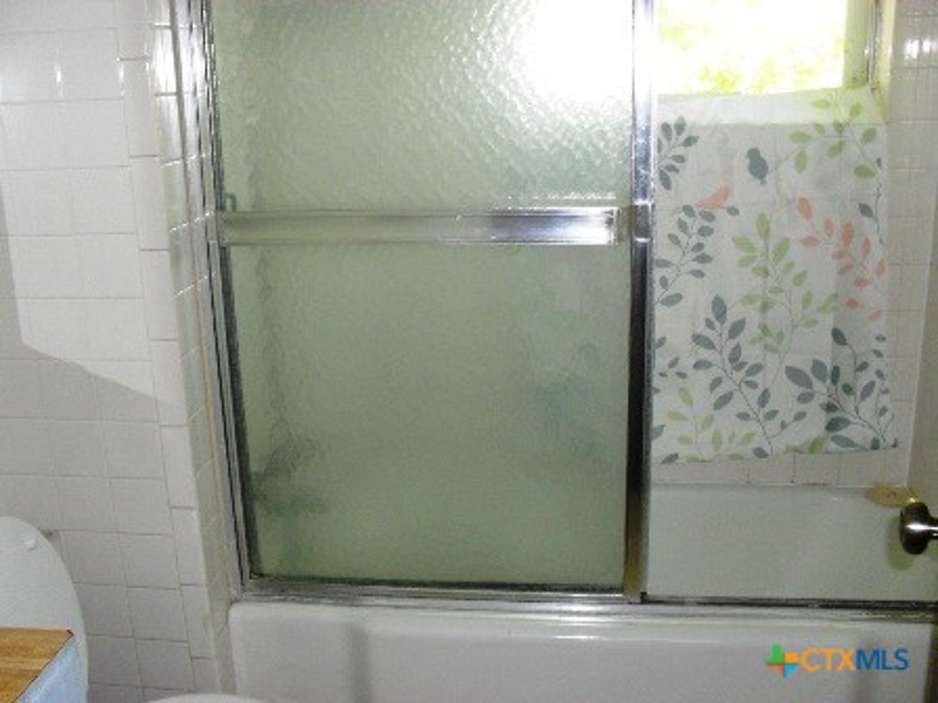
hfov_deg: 52.6
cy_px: 352
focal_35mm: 35
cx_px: 469
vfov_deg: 40.7
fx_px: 948
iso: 200
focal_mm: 6.3
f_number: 3.2
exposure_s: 1/45
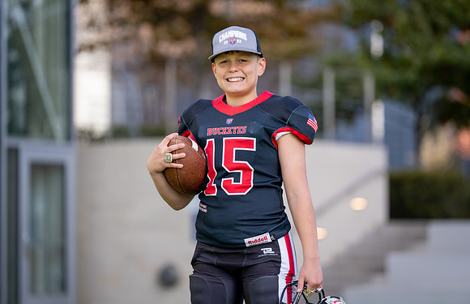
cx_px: 249
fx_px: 2258
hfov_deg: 11.9
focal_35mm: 175
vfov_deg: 7.7
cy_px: 138
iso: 100
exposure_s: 1/500
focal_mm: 160
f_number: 2.8
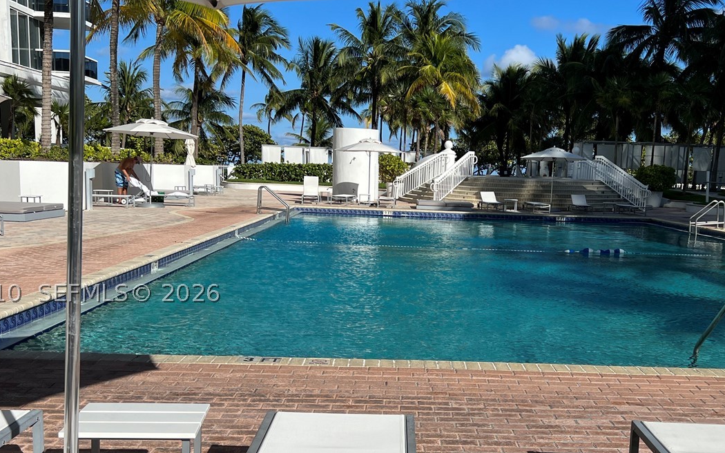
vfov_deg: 30.4
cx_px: 432
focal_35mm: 42
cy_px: 293
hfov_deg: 47.0
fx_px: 830
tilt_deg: -10.3
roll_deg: -0.2
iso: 50
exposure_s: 1/8000
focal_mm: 5.7
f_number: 1.5
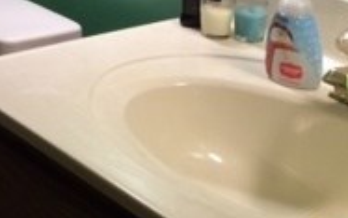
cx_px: -151
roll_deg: -0.4
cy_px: -181
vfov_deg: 11.5
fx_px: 996
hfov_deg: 18.0
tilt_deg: -8.8
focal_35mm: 105
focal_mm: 4.15
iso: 100
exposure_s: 1/30
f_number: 2.2
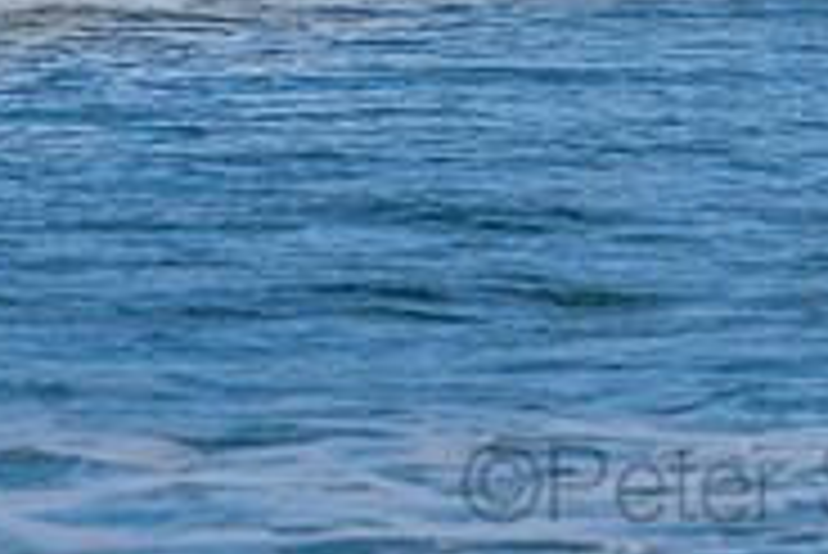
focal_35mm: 1928
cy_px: -263
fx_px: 44378
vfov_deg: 0.7
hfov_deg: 1.1
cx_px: 810
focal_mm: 500
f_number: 5.6
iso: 200
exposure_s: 1/1250
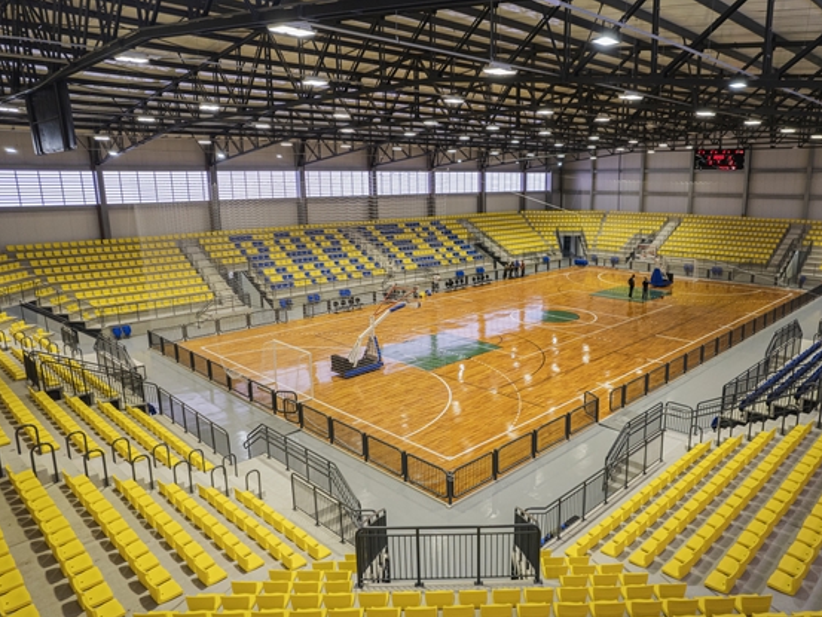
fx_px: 570
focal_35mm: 24
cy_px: 309
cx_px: 464
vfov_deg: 56.8
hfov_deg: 71.3
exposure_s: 1/120
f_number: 2.8
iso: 200
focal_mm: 8.38
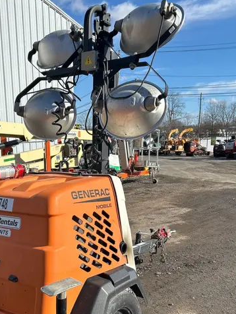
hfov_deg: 35.8
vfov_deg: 45.9
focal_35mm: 40
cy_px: 213
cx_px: 89
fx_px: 363
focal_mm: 5.7
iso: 50
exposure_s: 1/4274
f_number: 1.5
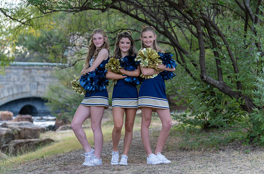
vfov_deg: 15.0
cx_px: 142
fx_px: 660
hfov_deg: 22.6
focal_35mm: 90
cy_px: 88
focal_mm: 83
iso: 160
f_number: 3.5
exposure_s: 1/320
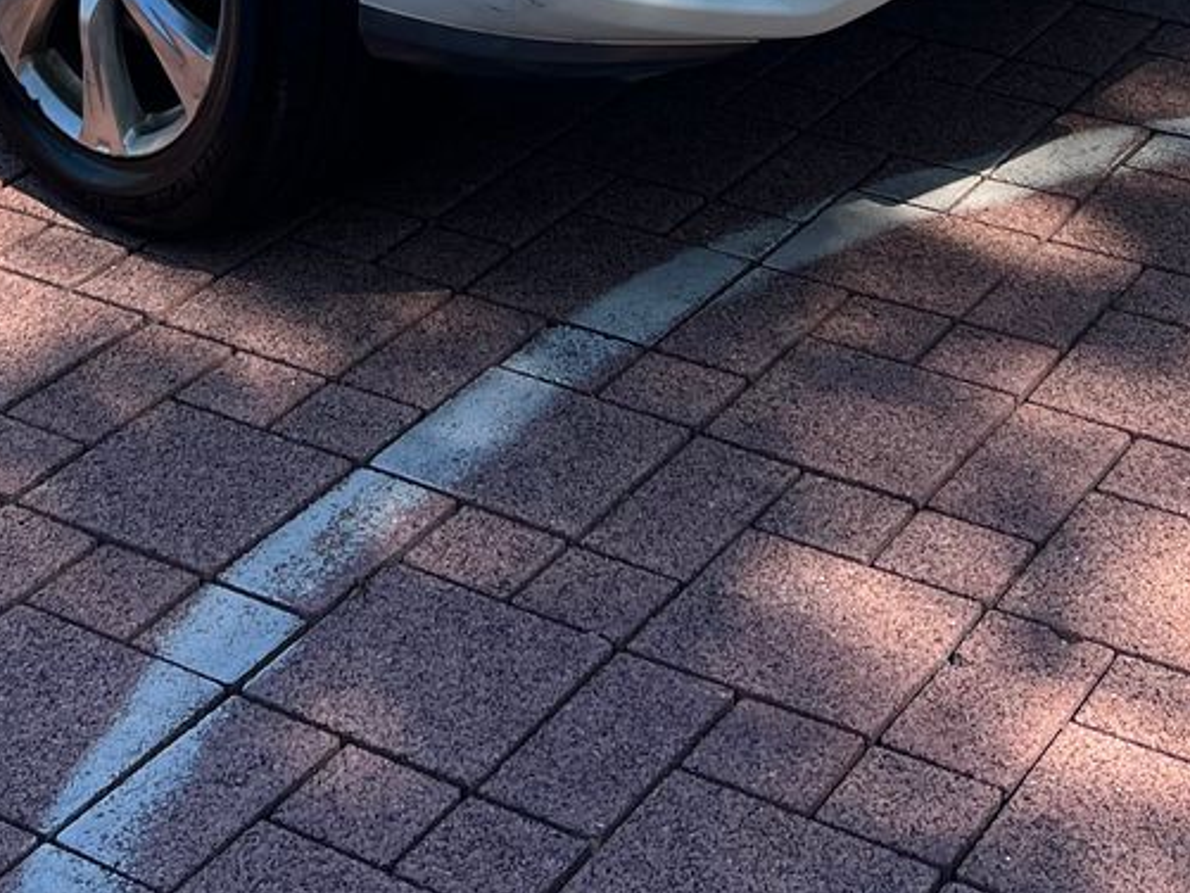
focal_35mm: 83
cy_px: -411
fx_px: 2854
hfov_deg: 23.4
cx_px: 325
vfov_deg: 16.4
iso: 50
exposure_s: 1/2208
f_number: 1.5
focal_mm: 5.7
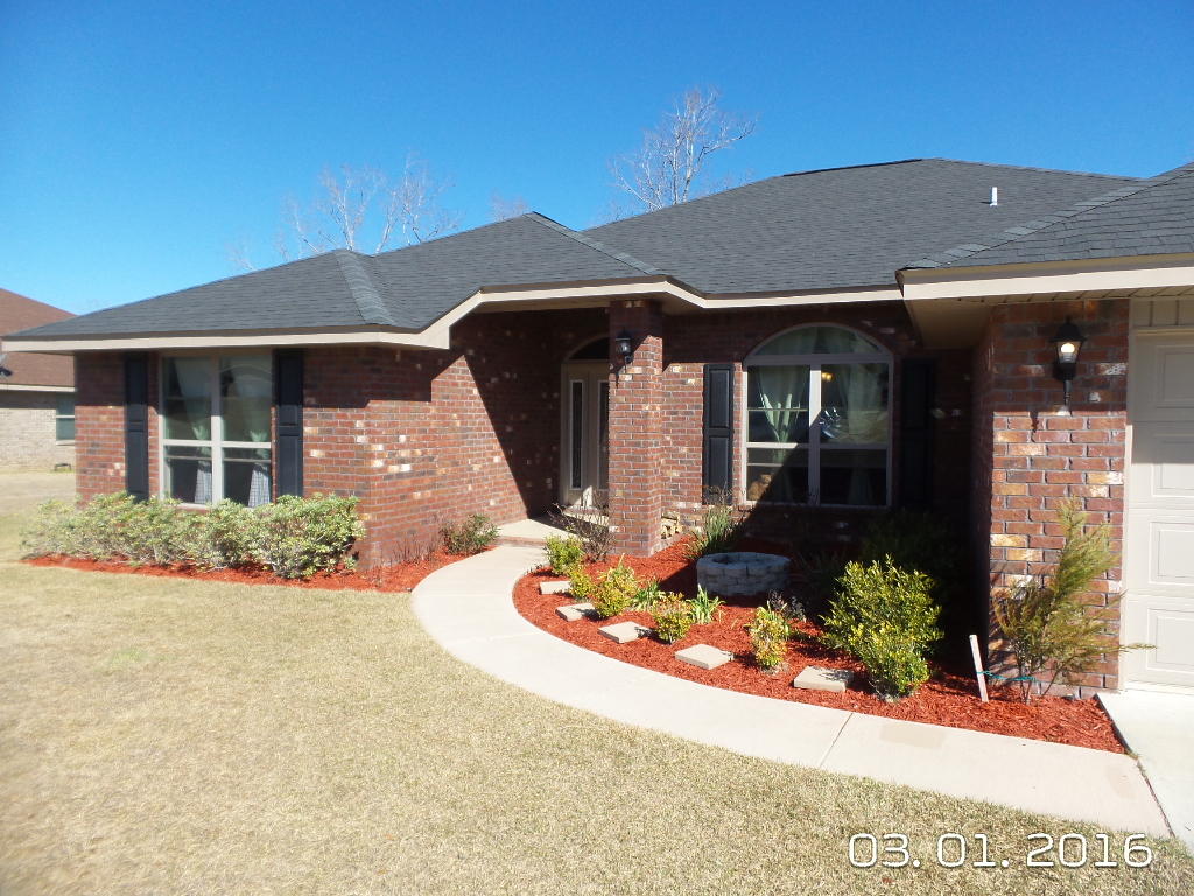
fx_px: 793
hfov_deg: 73.9
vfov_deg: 58.9
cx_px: 597
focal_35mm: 23
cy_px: 448
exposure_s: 1/800
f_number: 3.5
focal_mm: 4.1
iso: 100
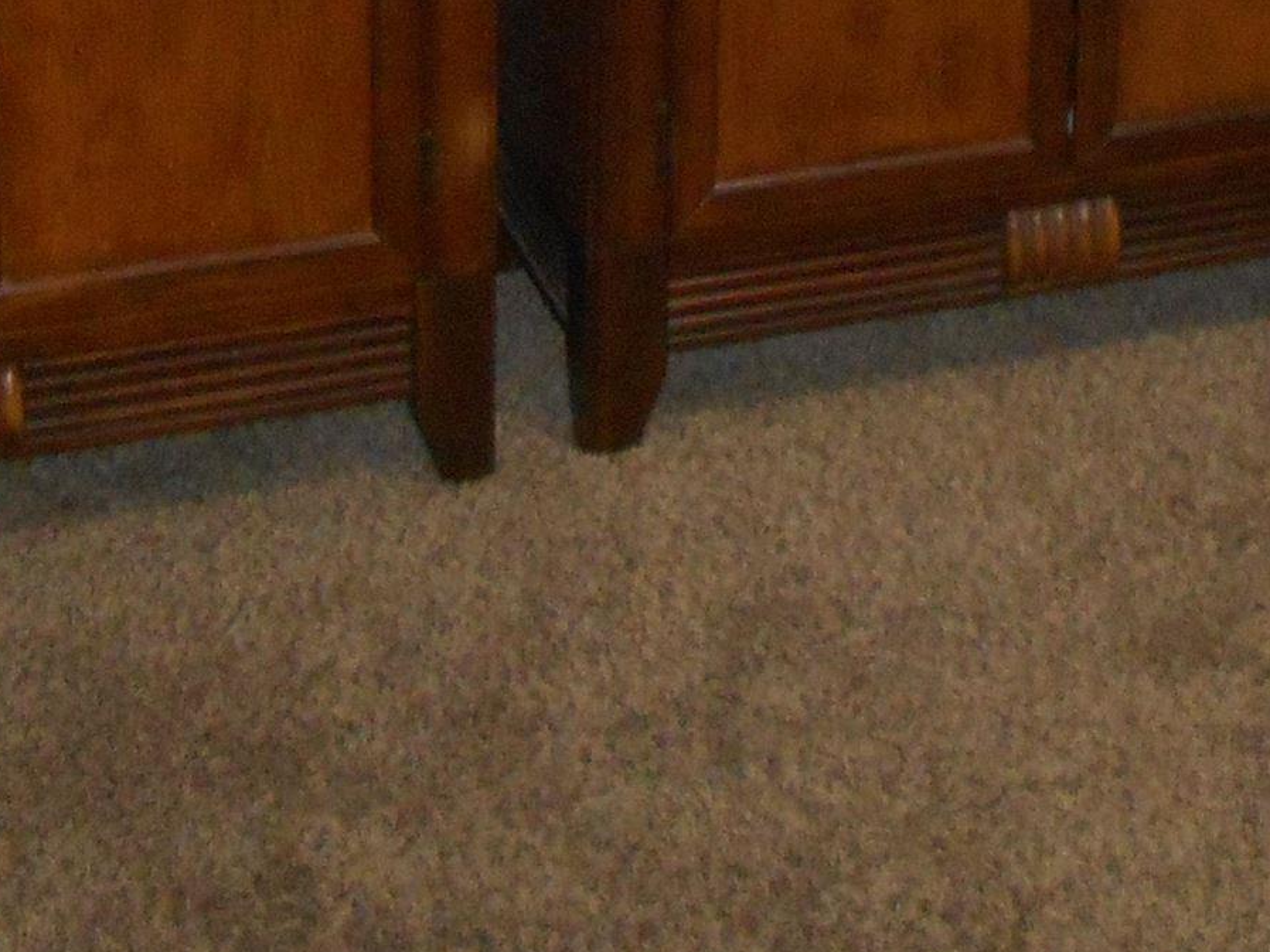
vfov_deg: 15.0
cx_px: 1135
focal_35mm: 89
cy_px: -617
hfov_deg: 21.5
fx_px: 3266
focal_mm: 4.7
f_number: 3.4
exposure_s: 1/25
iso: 400
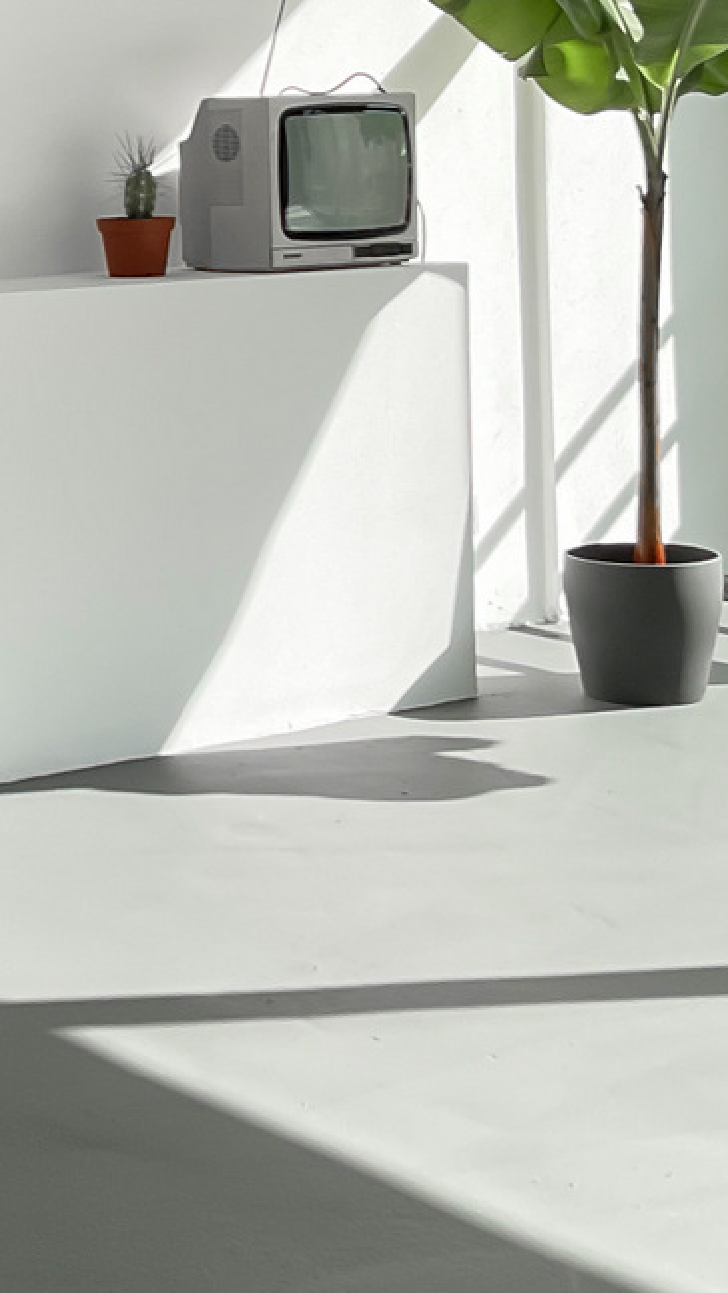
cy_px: 273
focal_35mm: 78
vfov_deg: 26.7
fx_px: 2674
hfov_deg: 14.5
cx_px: -351
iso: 16
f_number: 1.8
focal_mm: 3
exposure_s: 1/440
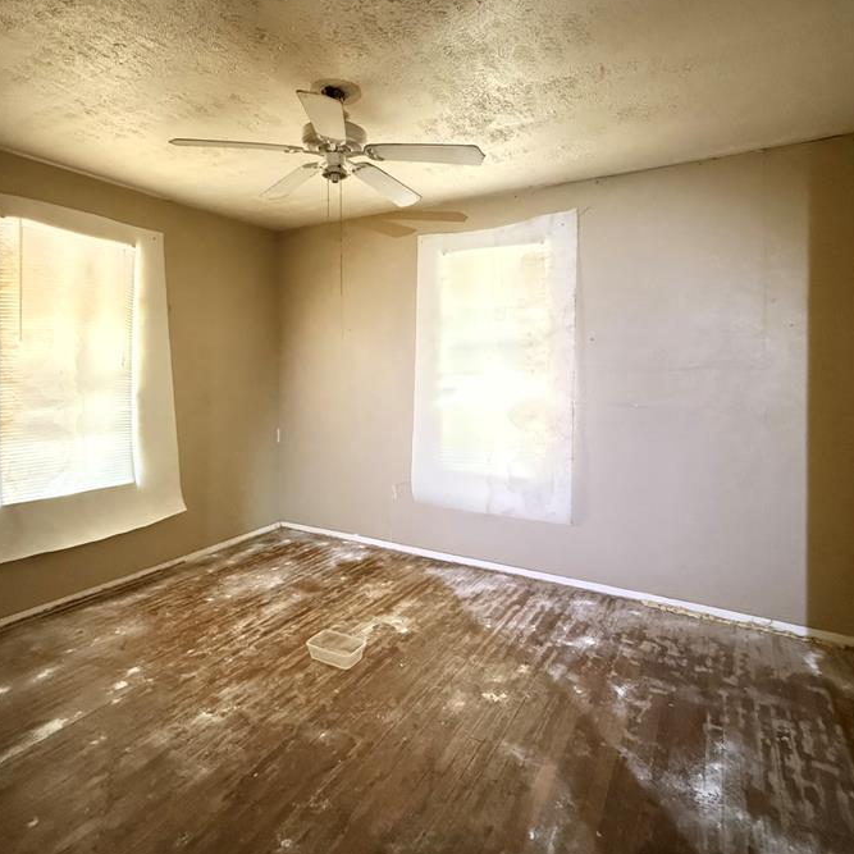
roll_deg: +0.8
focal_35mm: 19
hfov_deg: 77.7
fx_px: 530
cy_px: 370
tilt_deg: +0.2
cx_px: 423
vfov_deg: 77.3
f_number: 2.2
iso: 2500
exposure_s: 1/29
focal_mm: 2.22
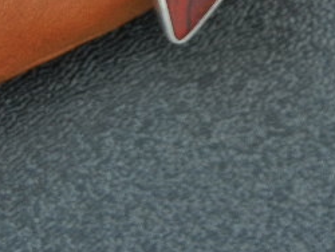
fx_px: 1908
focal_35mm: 197
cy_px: -67
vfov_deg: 7.5
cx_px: 221
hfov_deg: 10.0
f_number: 4.3
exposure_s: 1/1.8
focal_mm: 13.9
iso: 200
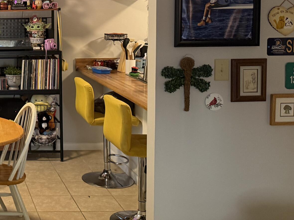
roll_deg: +1.1
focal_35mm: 61
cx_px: -65
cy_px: 34
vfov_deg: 23.6
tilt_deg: -2.1
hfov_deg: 27.6
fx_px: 518
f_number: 1.78
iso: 320
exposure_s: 1/60
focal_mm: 6.76
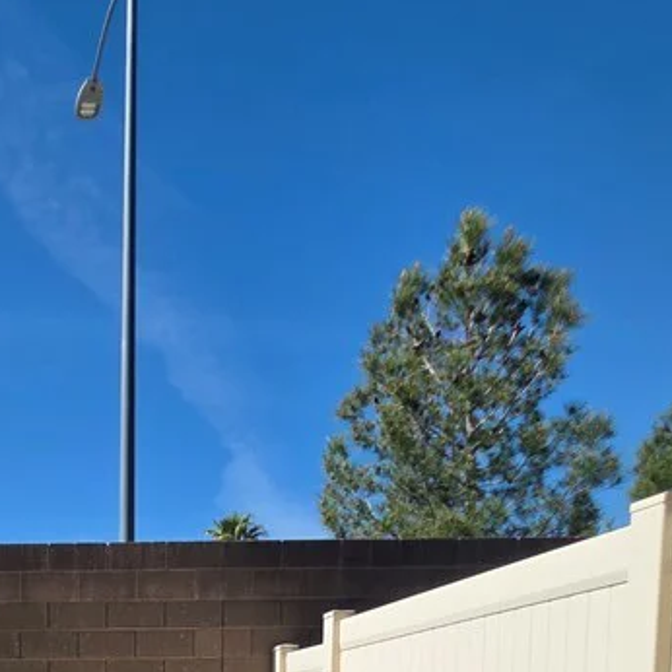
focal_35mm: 34
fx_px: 747
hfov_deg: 40.7
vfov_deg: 37.1
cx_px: -37
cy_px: 804
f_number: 1.9
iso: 40
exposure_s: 1/2005
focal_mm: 2.2
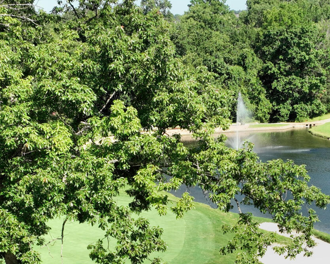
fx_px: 821
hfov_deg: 22.7
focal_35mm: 84
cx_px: 191
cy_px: 296
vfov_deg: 17.6
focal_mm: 12.29
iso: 140
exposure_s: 1/800
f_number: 2.8
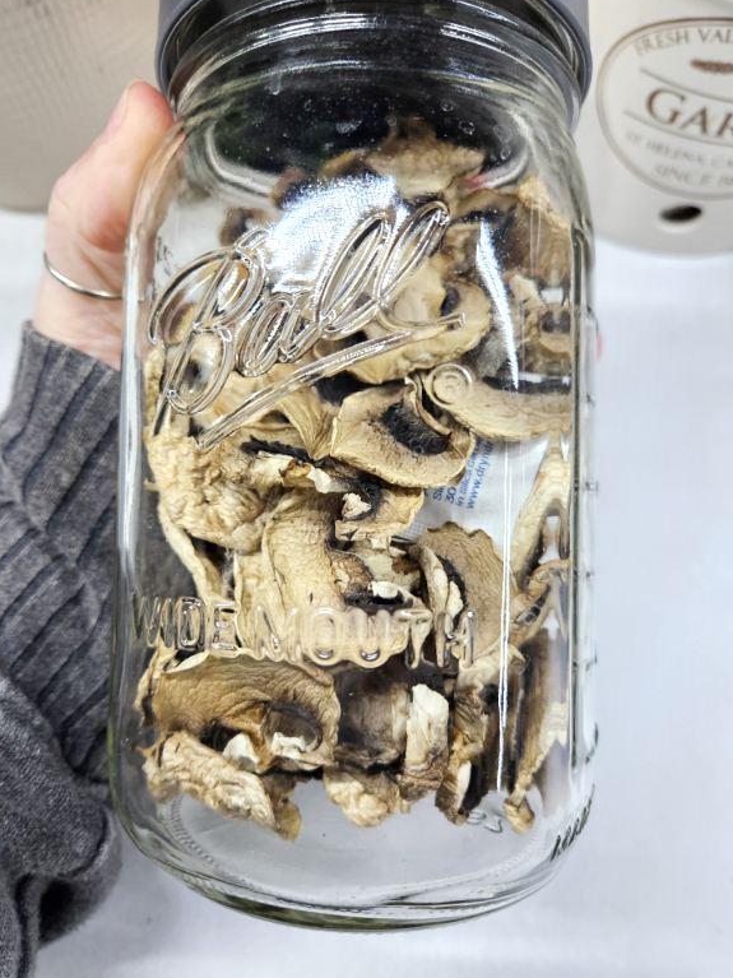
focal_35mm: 24
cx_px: 371
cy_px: 473
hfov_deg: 56.8
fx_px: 678
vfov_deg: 71.6
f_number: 1.8
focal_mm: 5.4
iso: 200
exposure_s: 1/120
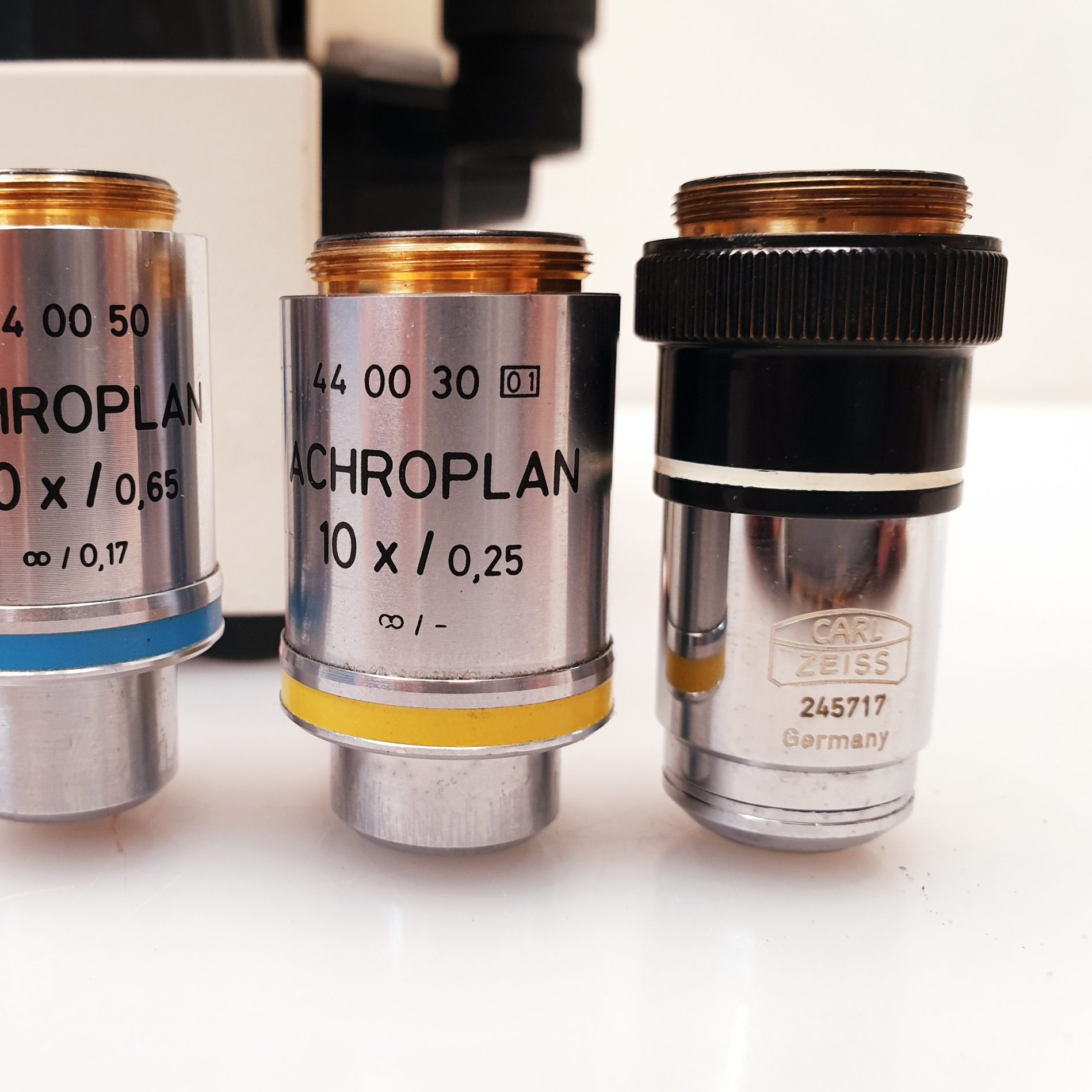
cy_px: 543
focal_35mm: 31
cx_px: 365
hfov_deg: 51.6
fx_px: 1106
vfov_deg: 52.5
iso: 160
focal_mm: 4.3
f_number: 2.4
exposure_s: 1/50
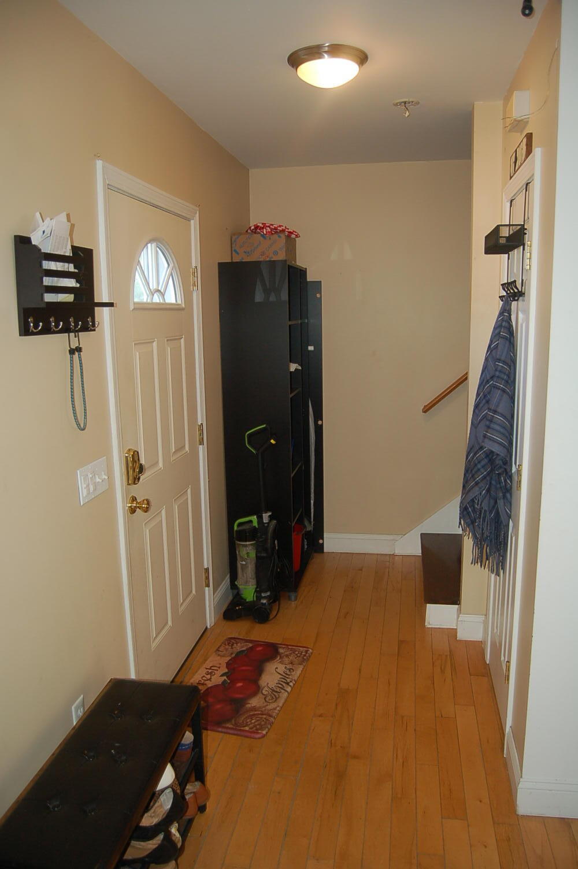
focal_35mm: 27
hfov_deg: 47.8
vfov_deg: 67.4
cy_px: 434
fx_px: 651
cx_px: 289
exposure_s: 1/60
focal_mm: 18
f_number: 3.5
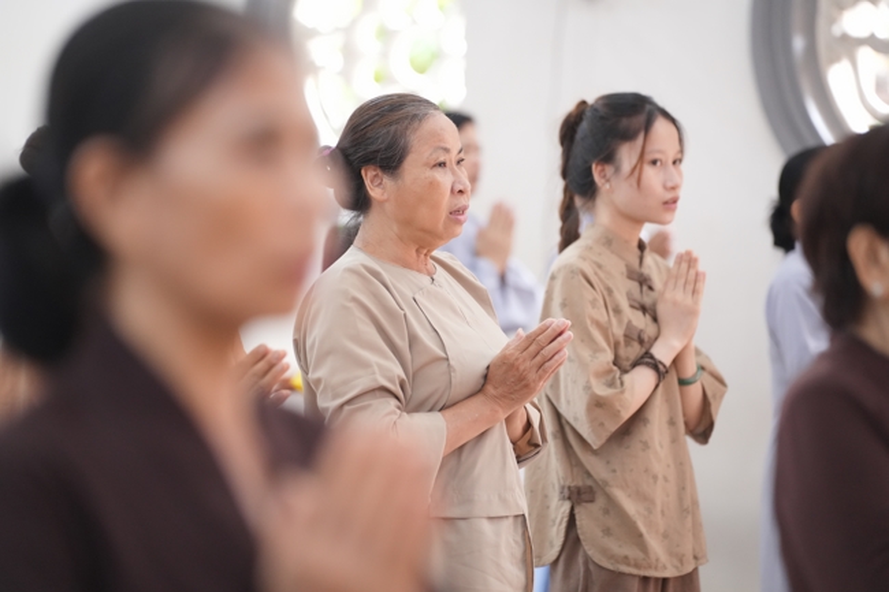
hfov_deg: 13.7
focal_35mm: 150
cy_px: 296
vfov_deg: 9.1
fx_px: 3703
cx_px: 444
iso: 4000
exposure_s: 1/200
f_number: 2.8
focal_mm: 150
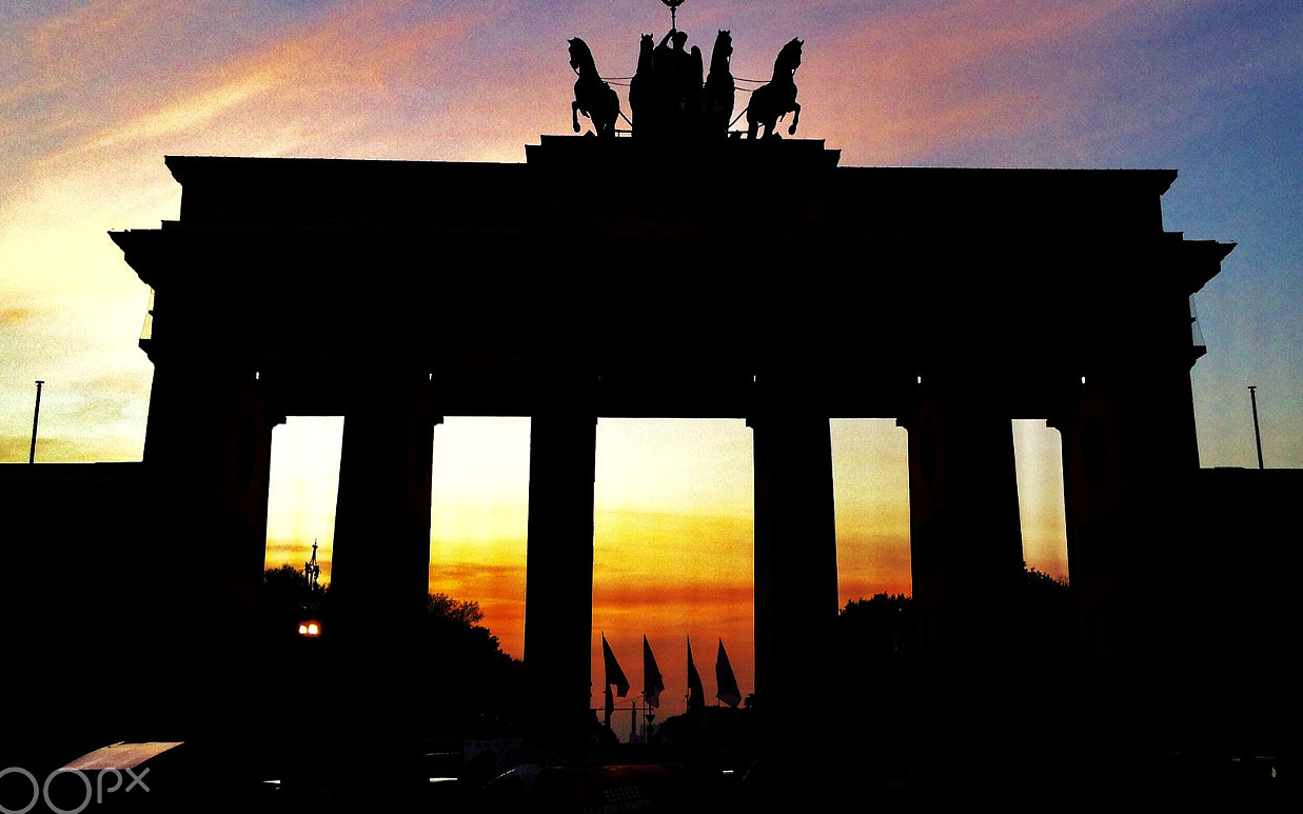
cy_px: 298
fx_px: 1704
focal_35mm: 48
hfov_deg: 41.8
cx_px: 731
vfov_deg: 26.8
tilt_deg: +14.7
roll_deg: -0.6
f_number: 2.4
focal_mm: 4.28
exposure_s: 1/120
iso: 80
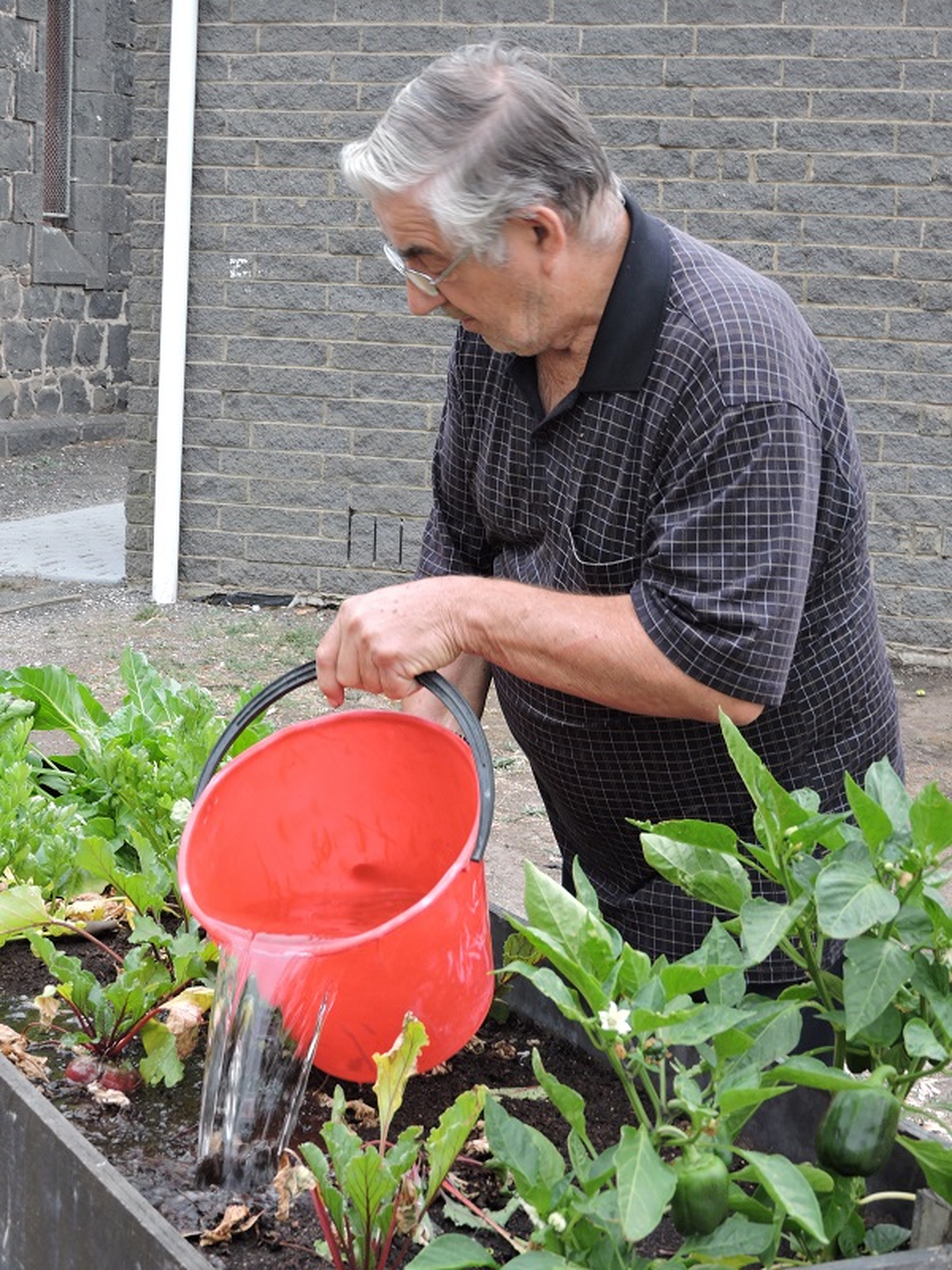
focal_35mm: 65
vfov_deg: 29.8
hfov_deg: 22.6
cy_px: 635
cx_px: 476
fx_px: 2383
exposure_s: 1/80
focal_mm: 11.6
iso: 100
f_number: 4.2
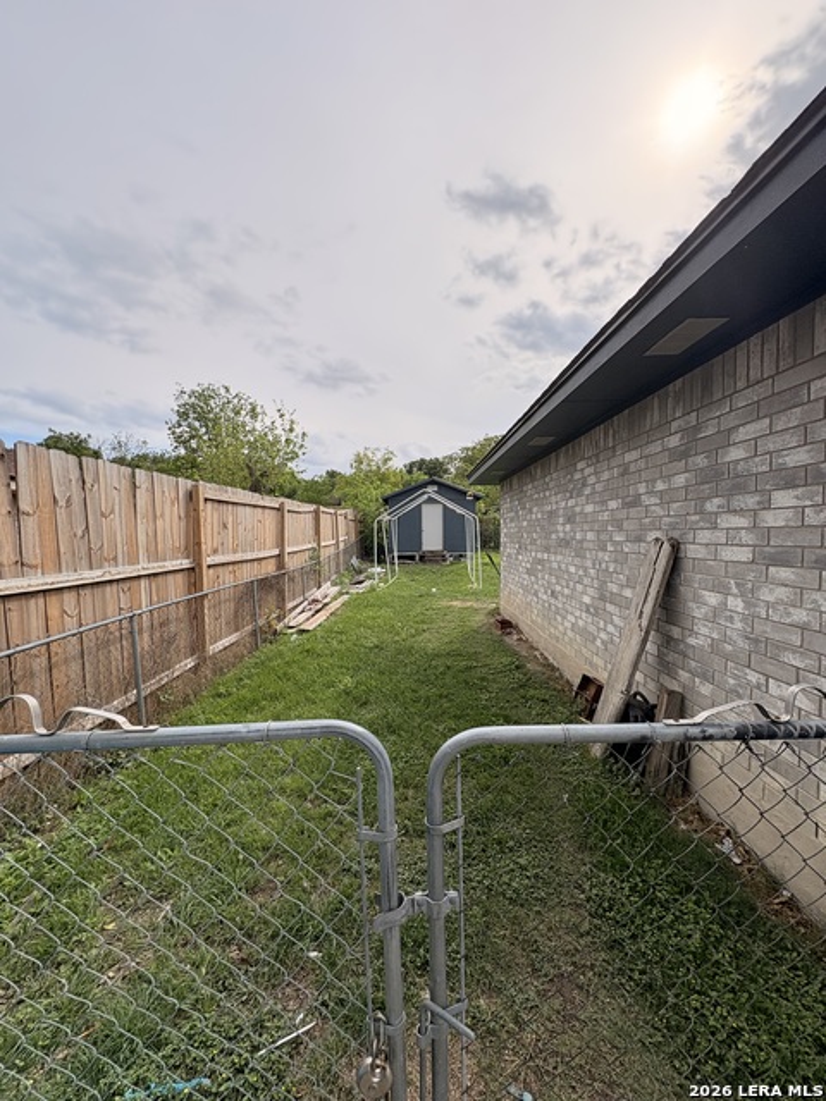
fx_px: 445
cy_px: 550
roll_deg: +0.4
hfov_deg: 85.7
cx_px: 413
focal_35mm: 14
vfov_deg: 102.1
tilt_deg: -2.2
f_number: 2.2
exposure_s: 1/2584
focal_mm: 2.22
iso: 50
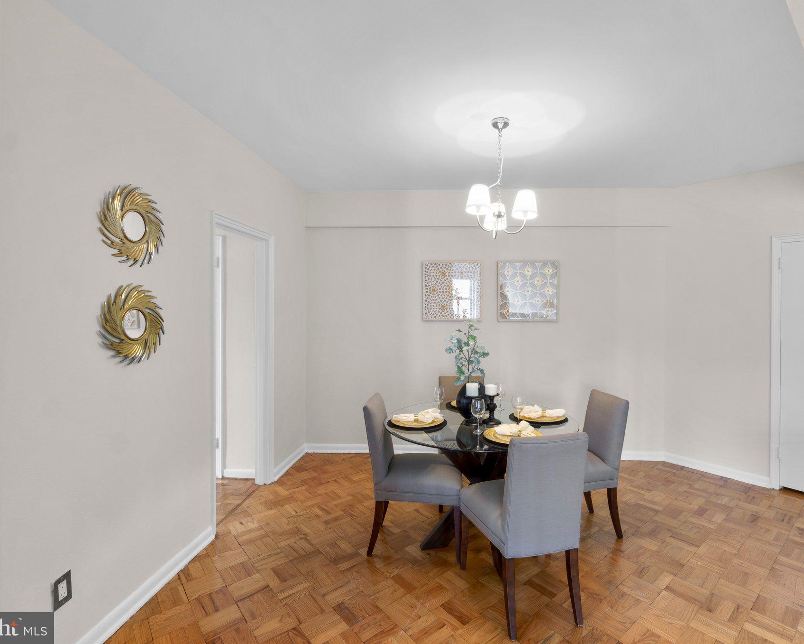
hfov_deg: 89.5
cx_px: 434
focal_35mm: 17
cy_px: 323
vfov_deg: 77.0
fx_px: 405
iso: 200
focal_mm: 10
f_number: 8
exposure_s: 1.3
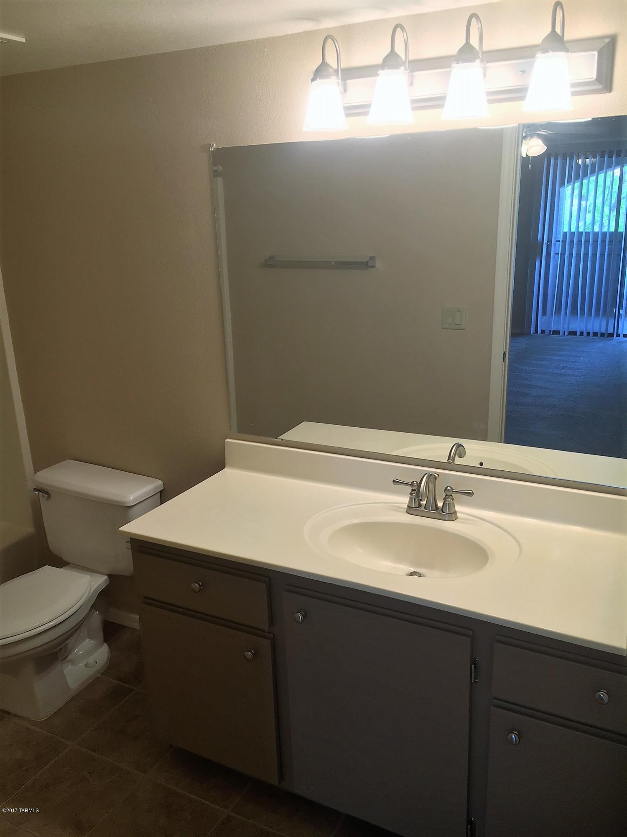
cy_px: 418
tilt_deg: -16.7
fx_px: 700
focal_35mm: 29
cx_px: 314
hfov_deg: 48.2
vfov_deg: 61.7
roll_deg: +1.5
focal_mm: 4.15
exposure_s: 1/40
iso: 32
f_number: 2.2
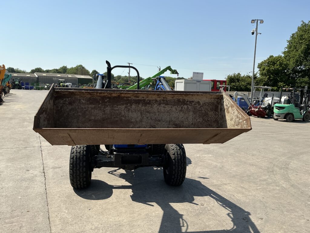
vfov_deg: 49.7
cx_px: 155
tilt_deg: -0.8
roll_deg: +1.9
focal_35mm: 28
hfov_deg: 63.4
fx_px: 251
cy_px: 116
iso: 25
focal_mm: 3
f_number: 1.8
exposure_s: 1/2320
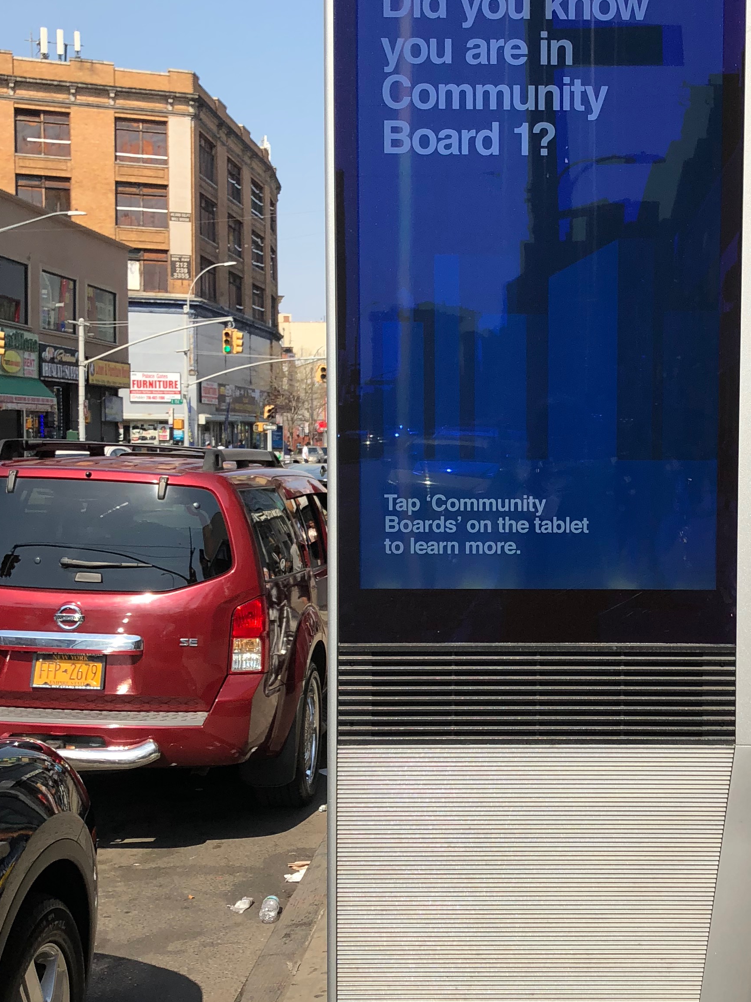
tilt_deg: -2.8
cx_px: 591
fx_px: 1417
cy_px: 525
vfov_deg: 38.9
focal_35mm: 49
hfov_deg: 29.1
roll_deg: -0.7
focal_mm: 3.99
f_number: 1.8
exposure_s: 1/1715
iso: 20
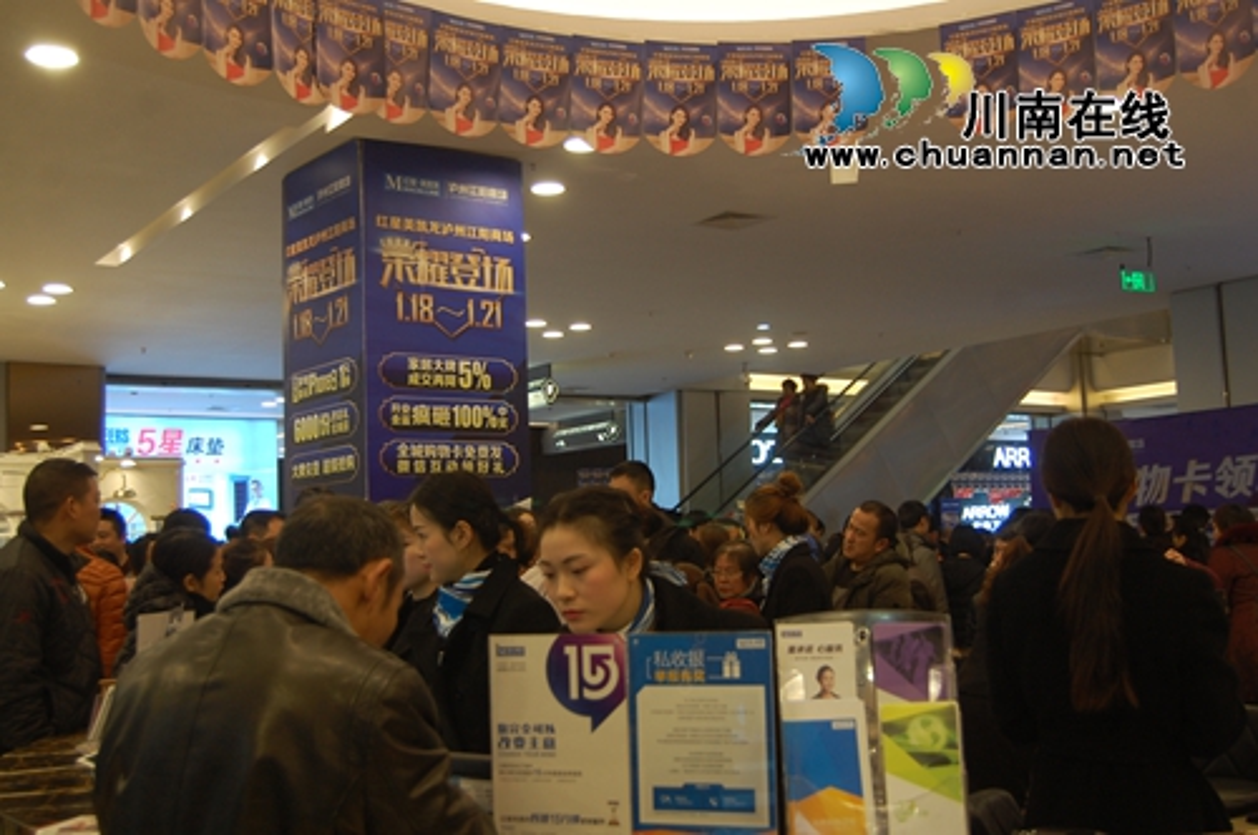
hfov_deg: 49.6
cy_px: 418
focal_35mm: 39
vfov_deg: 34.1
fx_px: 1361
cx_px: 629
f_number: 4.2
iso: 400
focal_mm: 26
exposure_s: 1/50
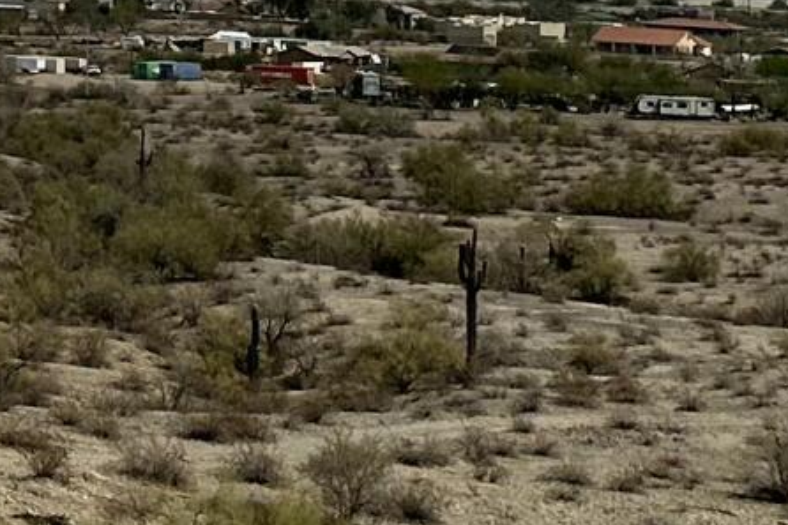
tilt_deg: +5.5
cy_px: -477
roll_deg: -2.6
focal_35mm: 168
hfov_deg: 11.6
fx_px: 3676
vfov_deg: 7.9
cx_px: -481
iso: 80
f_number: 1.78
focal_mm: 6.86
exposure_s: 1/10753
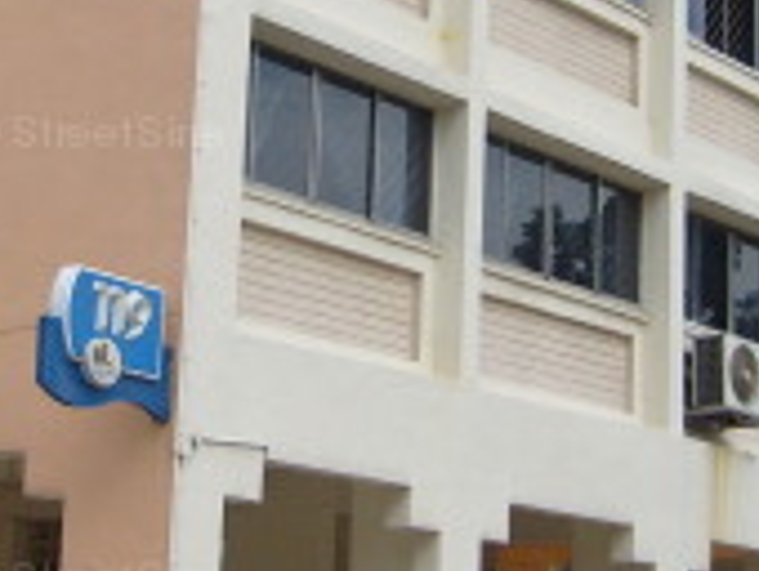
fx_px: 2481
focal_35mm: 113
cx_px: 299
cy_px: 138
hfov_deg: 17.4
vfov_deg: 13.1
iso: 80
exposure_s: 1/350
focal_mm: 5.8
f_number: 7.1
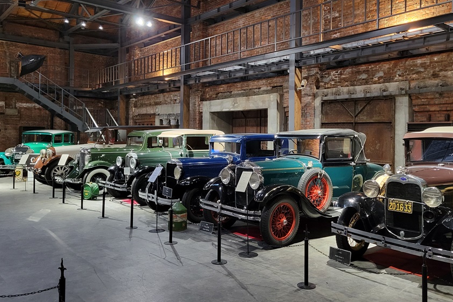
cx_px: 251
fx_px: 403
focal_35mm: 32
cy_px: 136
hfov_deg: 58.6
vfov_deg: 41.1
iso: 640
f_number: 1.8
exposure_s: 1/24
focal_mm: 5.4
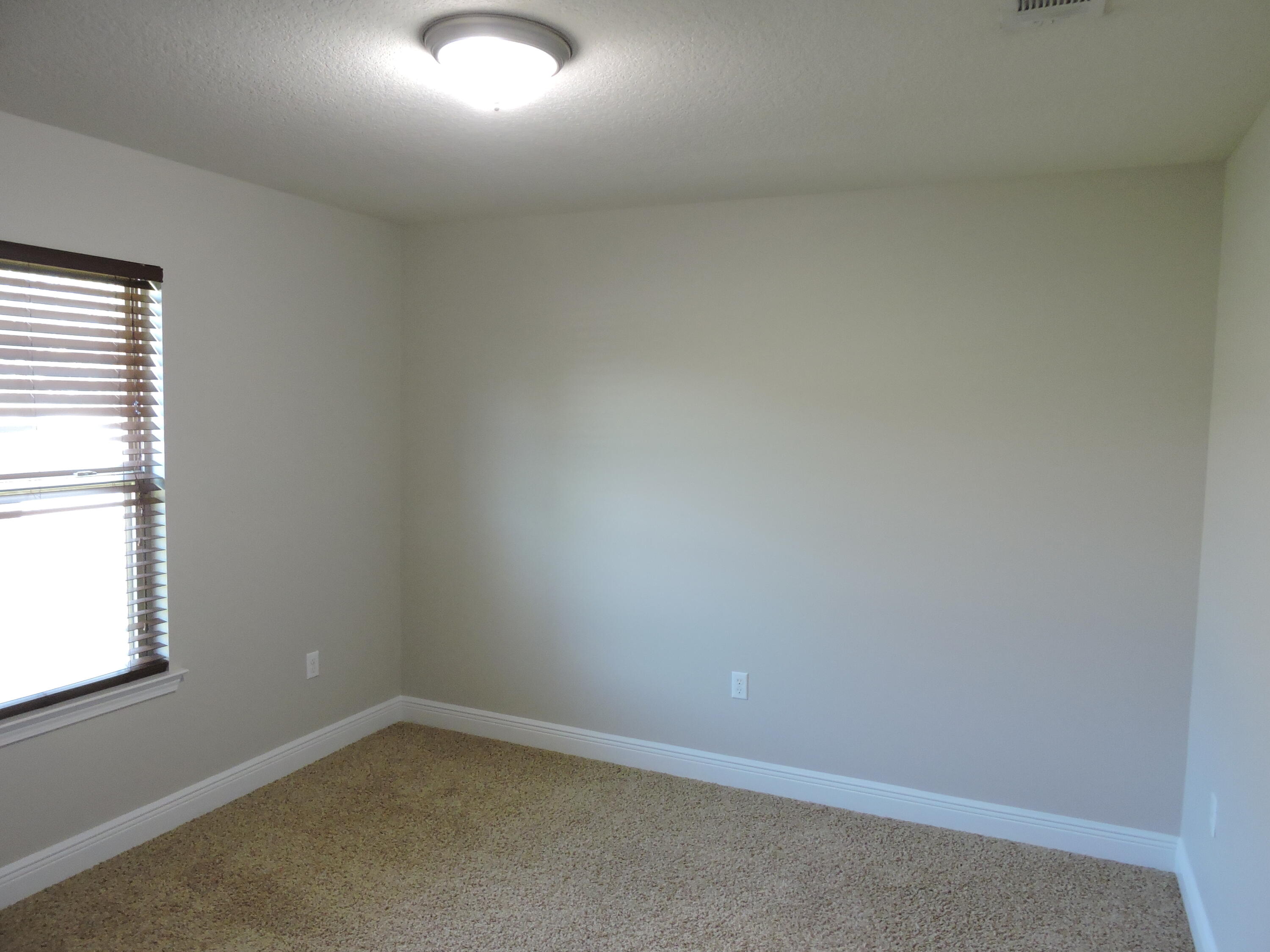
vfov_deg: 56.8
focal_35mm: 24
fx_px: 881
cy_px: 476
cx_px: 635
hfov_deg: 71.6
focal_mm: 4.3
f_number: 3.3
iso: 400
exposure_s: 1/30
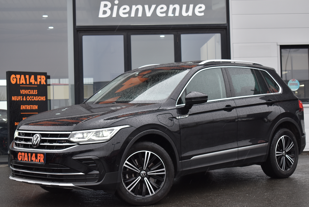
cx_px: 154
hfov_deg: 29.2
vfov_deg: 19.8
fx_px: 593
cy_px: 104
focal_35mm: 69
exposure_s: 1/125
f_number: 5.3
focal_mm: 46
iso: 400
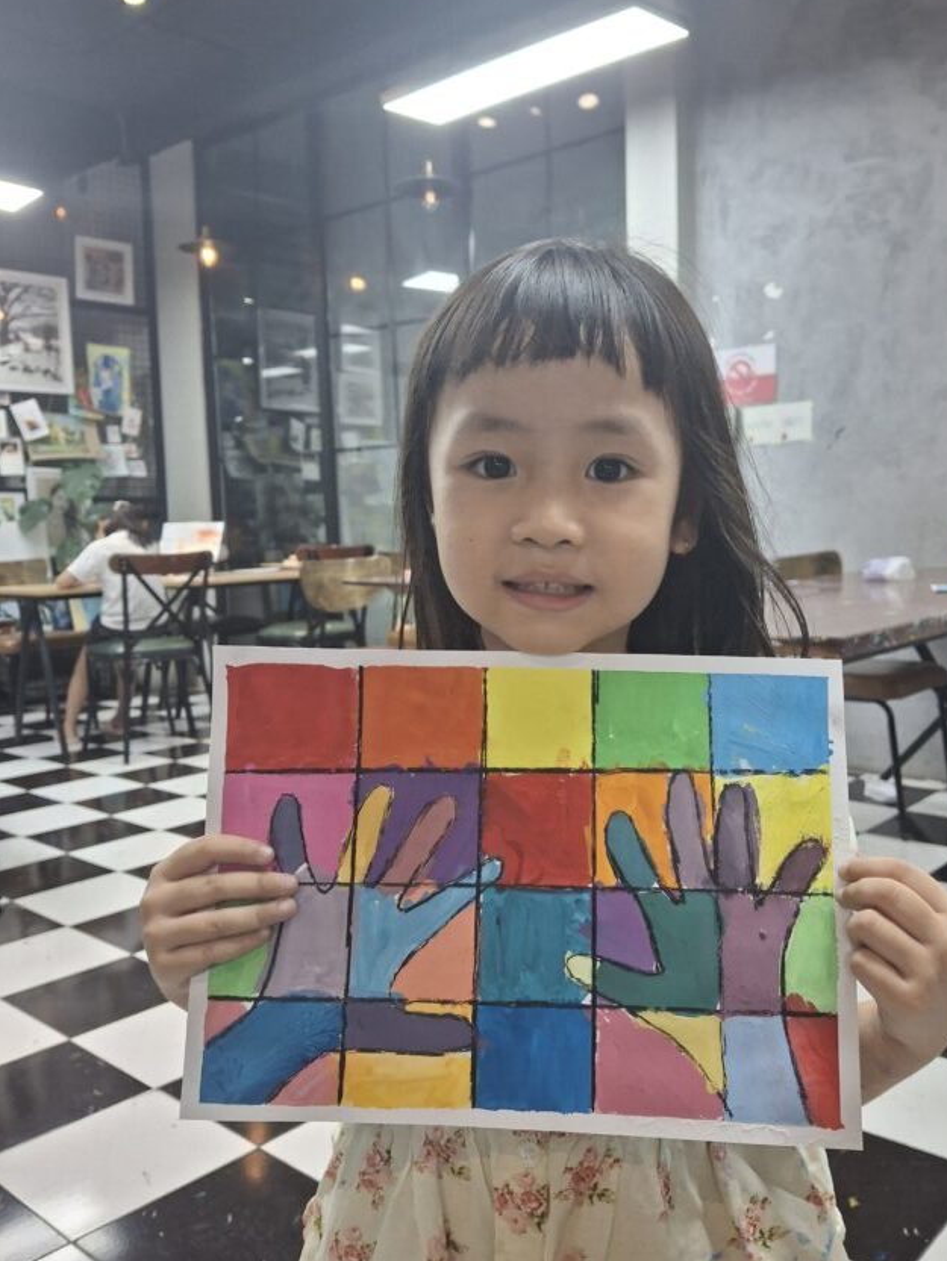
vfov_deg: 60.0
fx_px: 1094
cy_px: 616
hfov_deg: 46.6
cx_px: 565
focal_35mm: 30
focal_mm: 4.69
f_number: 1.8
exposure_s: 1/100
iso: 100
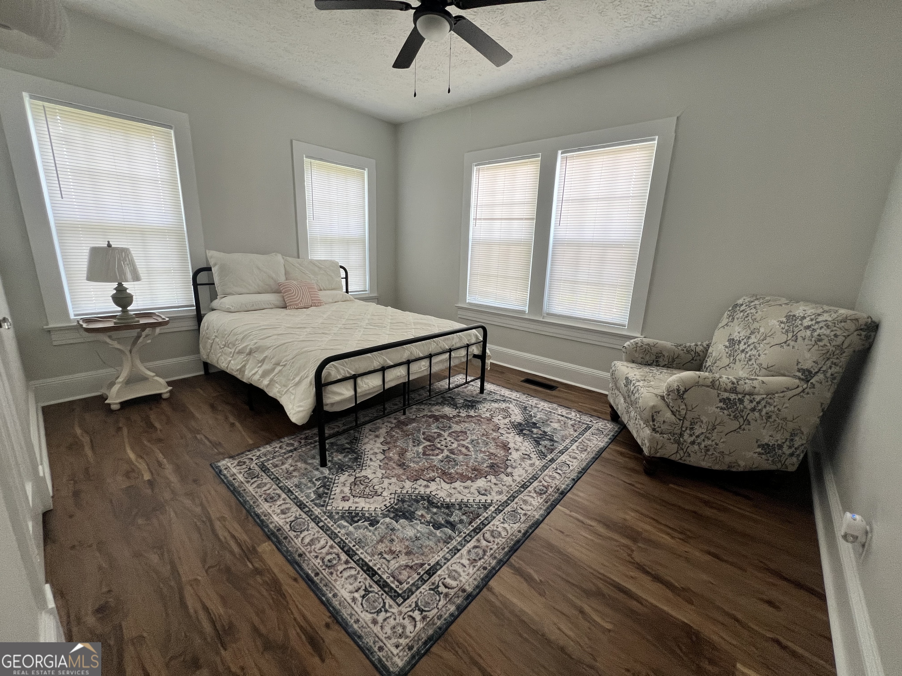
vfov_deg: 89.9
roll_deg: -2.3
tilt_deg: -14.6
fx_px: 339
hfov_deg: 106.2
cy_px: 338
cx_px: 451
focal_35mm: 13
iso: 160
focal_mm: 1.57
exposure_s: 1/120
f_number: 1.8
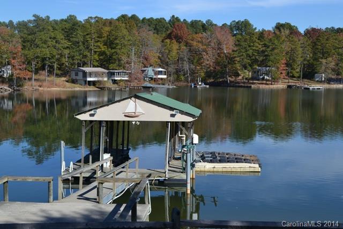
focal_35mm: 51
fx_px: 486
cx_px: 172
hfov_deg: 38.9
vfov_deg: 26.5
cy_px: 114
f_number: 8
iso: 100
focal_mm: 34
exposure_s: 1/250
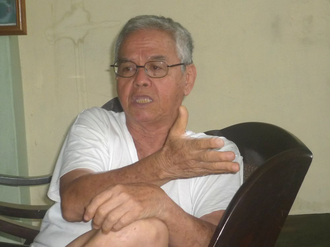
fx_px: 839
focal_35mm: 88
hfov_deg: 22.3
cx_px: 165
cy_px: 124
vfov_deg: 16.8
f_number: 3.4
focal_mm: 9.1
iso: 200
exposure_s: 1/40
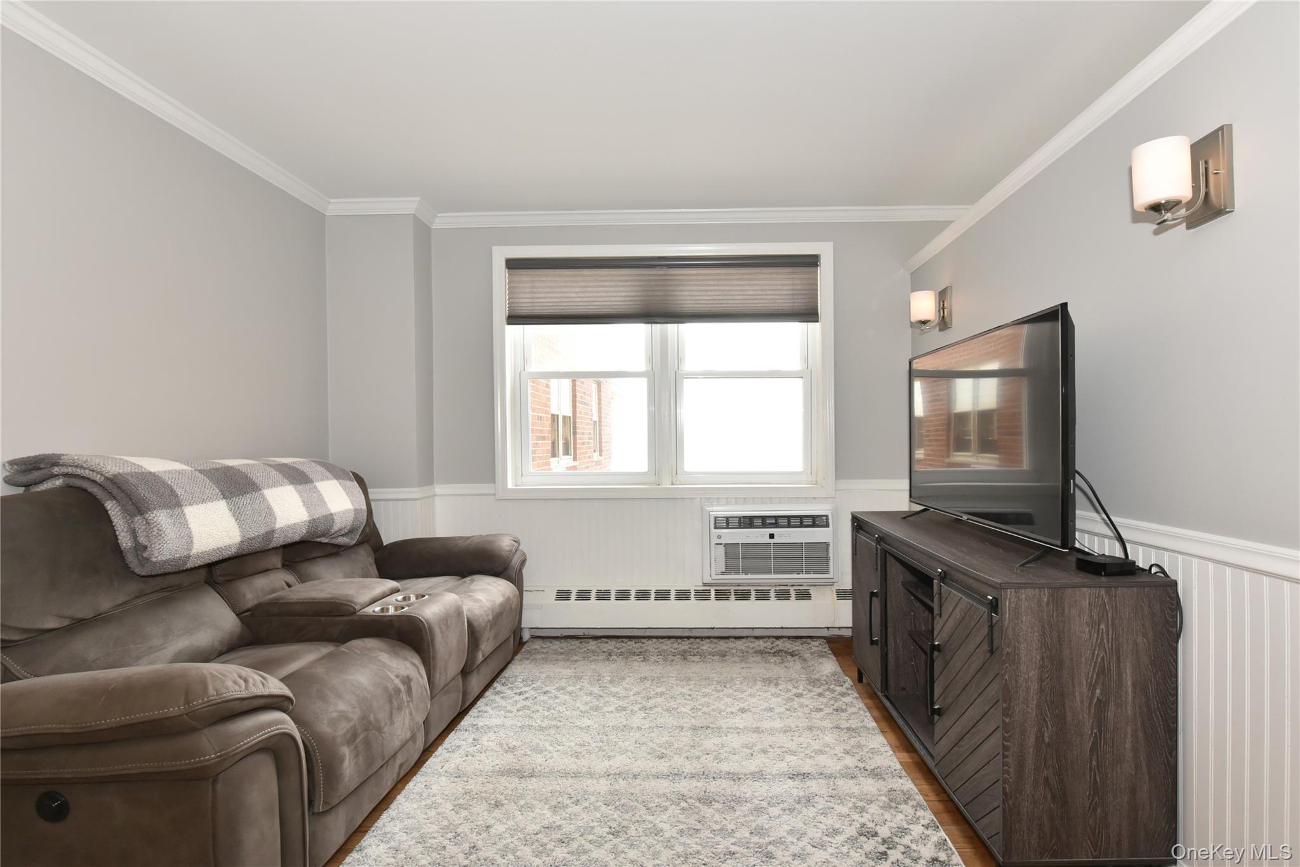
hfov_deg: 96.7
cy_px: 434
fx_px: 578
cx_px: 650
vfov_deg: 73.8
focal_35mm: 16
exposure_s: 1/80
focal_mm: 16
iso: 1600
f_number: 8
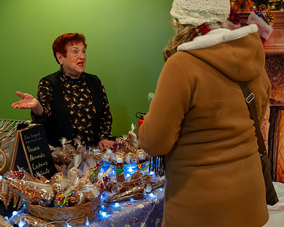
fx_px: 353
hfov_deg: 43.1
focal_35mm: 42
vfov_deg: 35.6
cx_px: 91
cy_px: 101
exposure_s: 1/80
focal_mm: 30
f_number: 3.5
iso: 2500
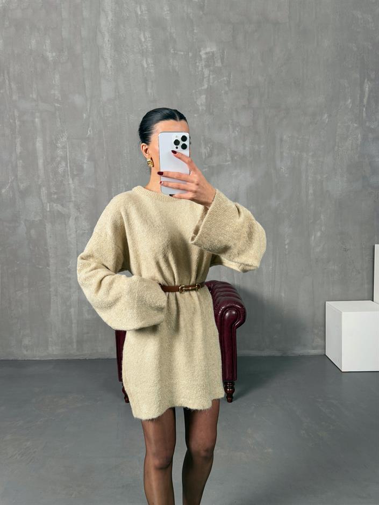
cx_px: 190
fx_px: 350
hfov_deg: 56.8
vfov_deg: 71.6
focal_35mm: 24
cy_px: 252
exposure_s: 1/121
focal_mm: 6.76
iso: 200
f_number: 1.78
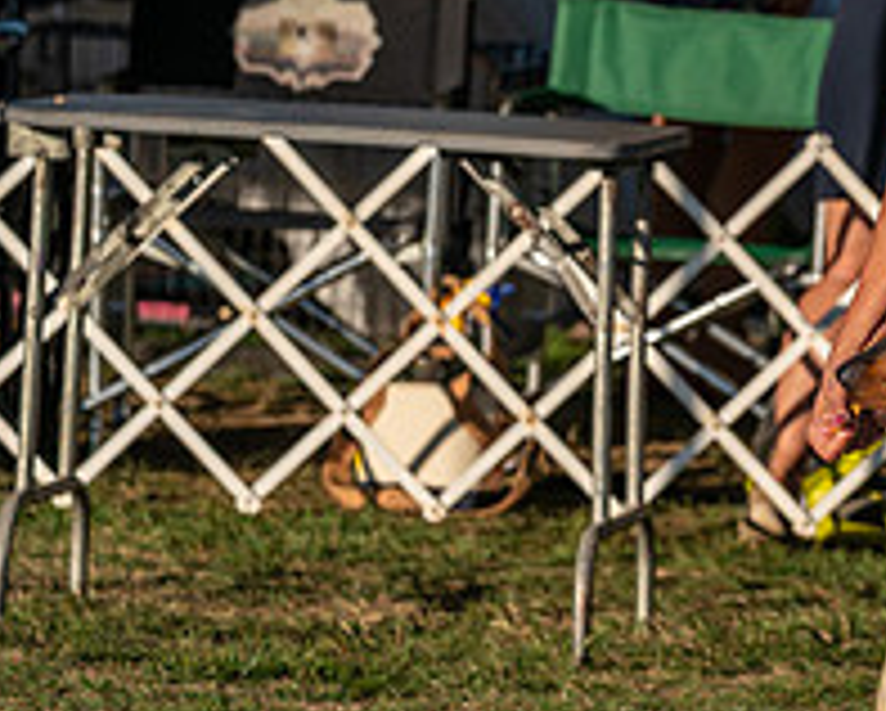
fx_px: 11470
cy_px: 198
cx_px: 1140
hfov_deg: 4.4
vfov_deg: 3.5
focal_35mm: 437
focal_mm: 136
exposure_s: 1/1250
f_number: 4.5
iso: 160
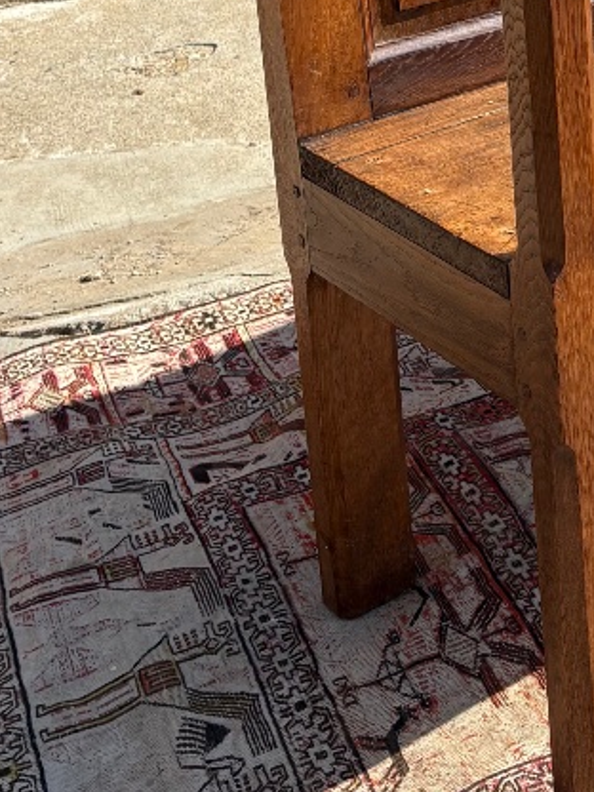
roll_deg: +3.5
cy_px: -74
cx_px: 693
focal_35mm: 75
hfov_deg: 18.7
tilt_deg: -13.3
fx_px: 1716
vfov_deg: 24.3
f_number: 1.6
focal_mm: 5.96
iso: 50
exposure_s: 1/2075
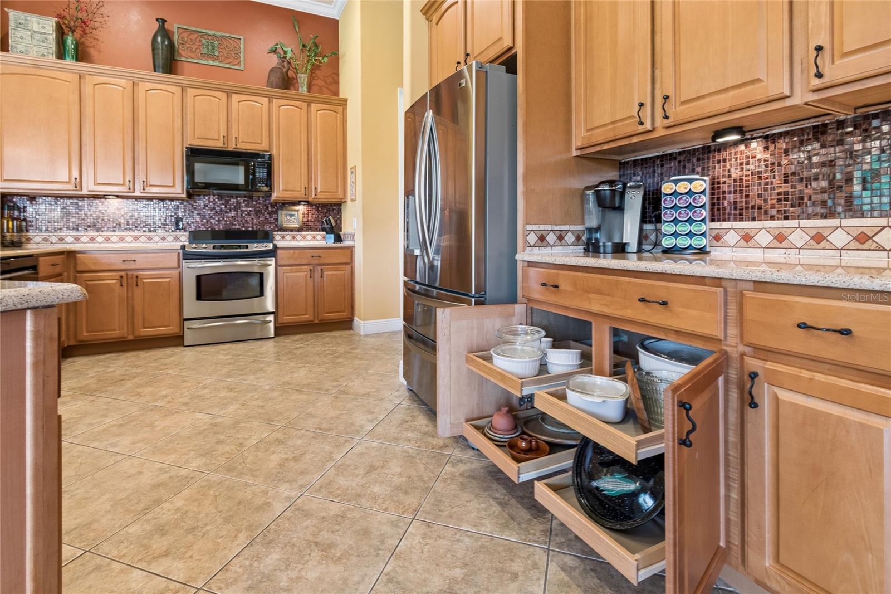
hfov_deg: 100.4
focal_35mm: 15
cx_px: 446
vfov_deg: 77.3
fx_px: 371
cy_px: 297
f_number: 7.1
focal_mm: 10
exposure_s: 1/2
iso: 100
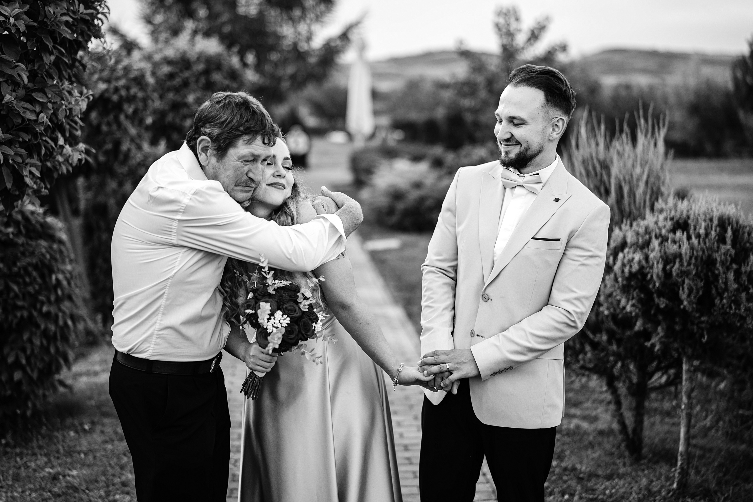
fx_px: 1046
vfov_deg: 27.0
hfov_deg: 39.6
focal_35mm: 50
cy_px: 251
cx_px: 376
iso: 125
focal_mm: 50
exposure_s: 1/800
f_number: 1.4
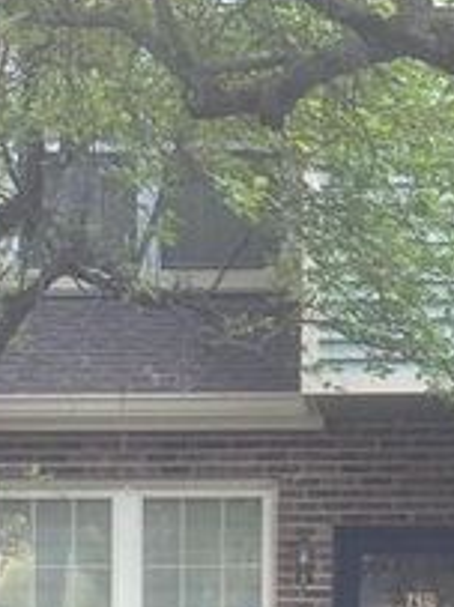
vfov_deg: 11.2
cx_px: 134
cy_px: 857
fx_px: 2993
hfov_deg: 8.7
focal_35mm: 171
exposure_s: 1/126
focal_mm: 5.96
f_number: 1.6
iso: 100
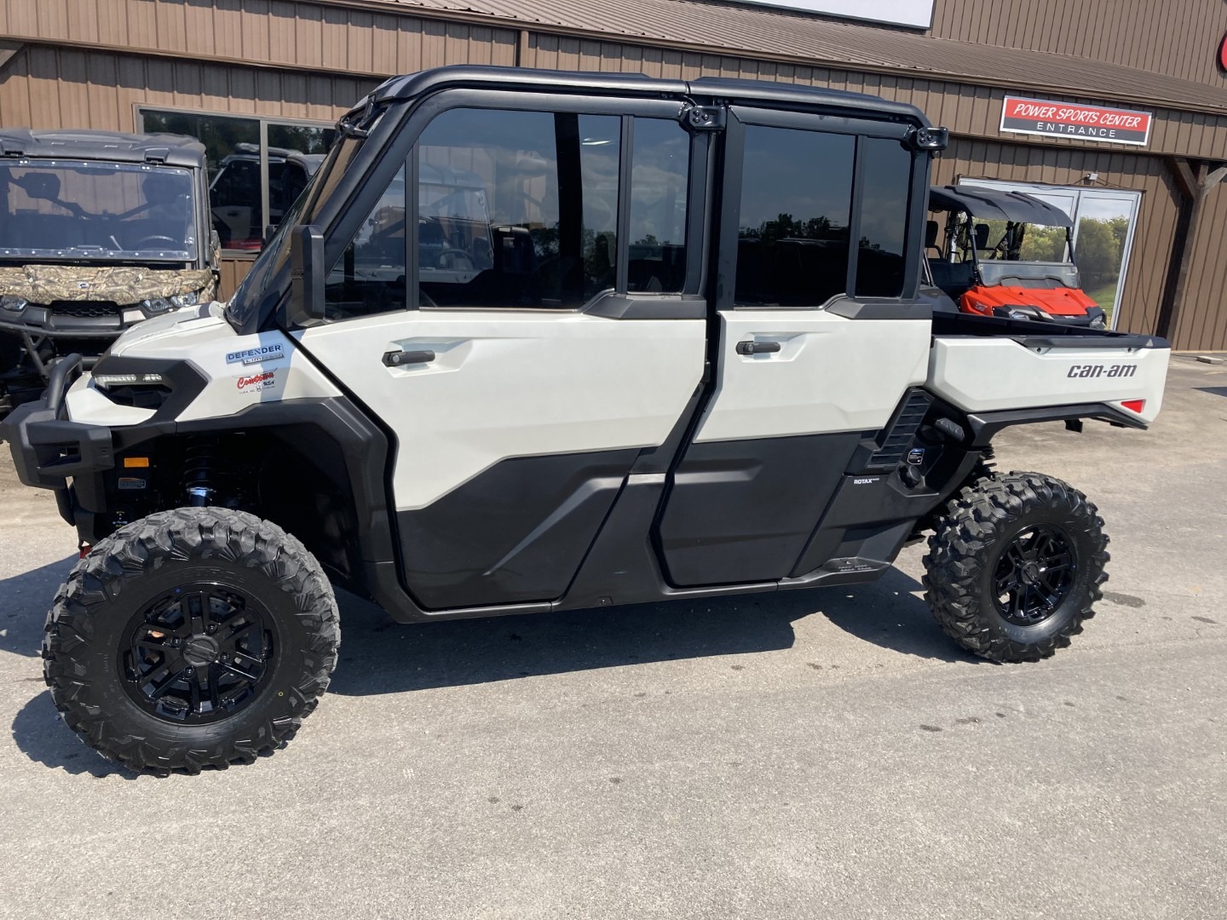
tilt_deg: -15.1
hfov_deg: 63.4
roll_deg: -3.5
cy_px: 460
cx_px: 614
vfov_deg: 49.7
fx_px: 992
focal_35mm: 28
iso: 20
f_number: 1.8
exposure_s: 1/2114
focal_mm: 3.99
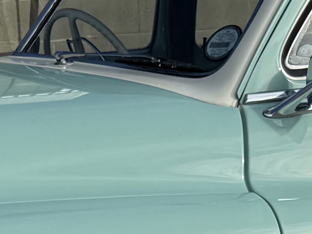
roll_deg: +2.2
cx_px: 120
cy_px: 478
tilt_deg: -18.1
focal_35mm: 158
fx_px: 1424
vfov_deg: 8.8
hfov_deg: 12.5
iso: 80
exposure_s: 1/4673
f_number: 1.78
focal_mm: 6.76
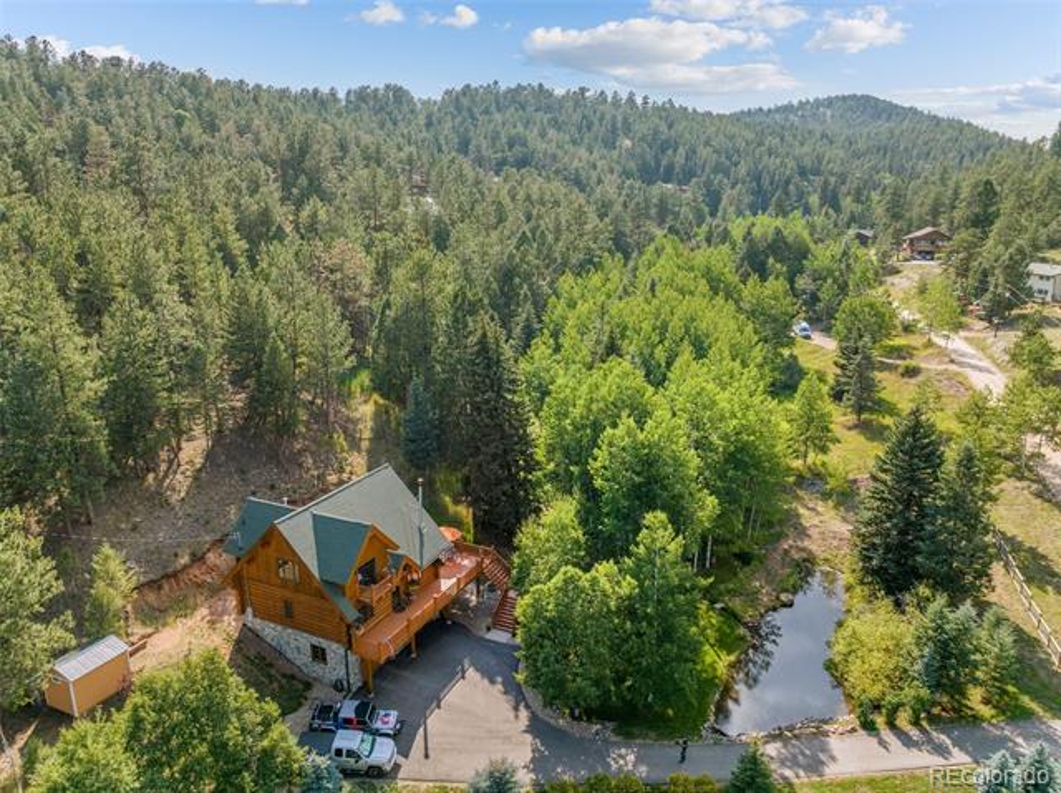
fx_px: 735
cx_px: 530
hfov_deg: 71.7
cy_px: 396
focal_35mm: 24
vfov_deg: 56.7
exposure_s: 1/2000
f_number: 2.8
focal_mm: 12.29
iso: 410
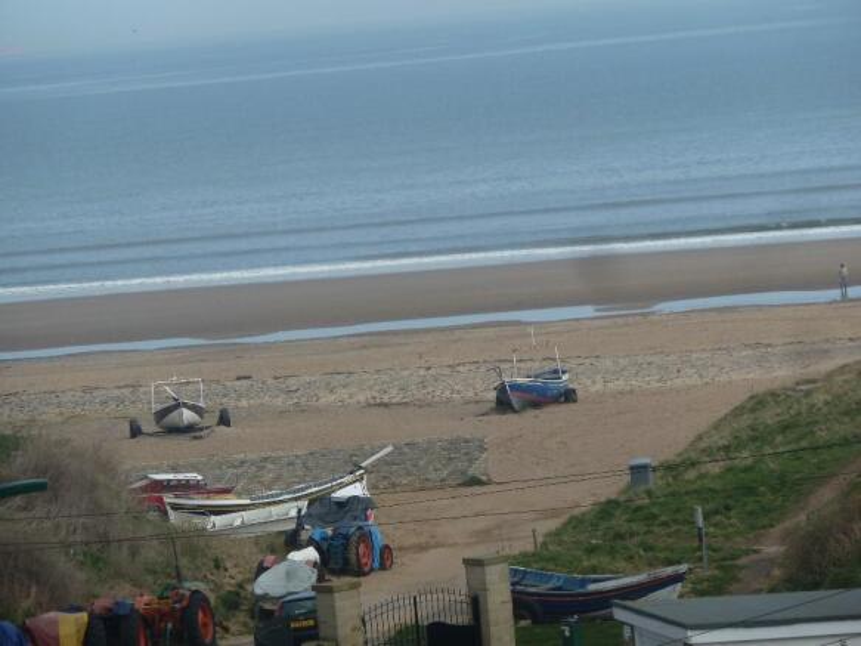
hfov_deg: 9.4
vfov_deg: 7.1
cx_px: 430
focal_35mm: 210
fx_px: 5222
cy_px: 323
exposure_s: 1/400
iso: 80
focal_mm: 34.4
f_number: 4.6
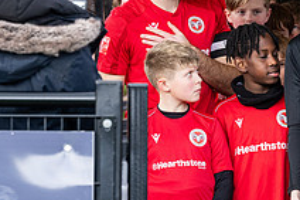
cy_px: 158
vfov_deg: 2.5
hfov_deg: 3.8
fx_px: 4521
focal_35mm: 543
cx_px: 244
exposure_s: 1/400
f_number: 4
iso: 800
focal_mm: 150
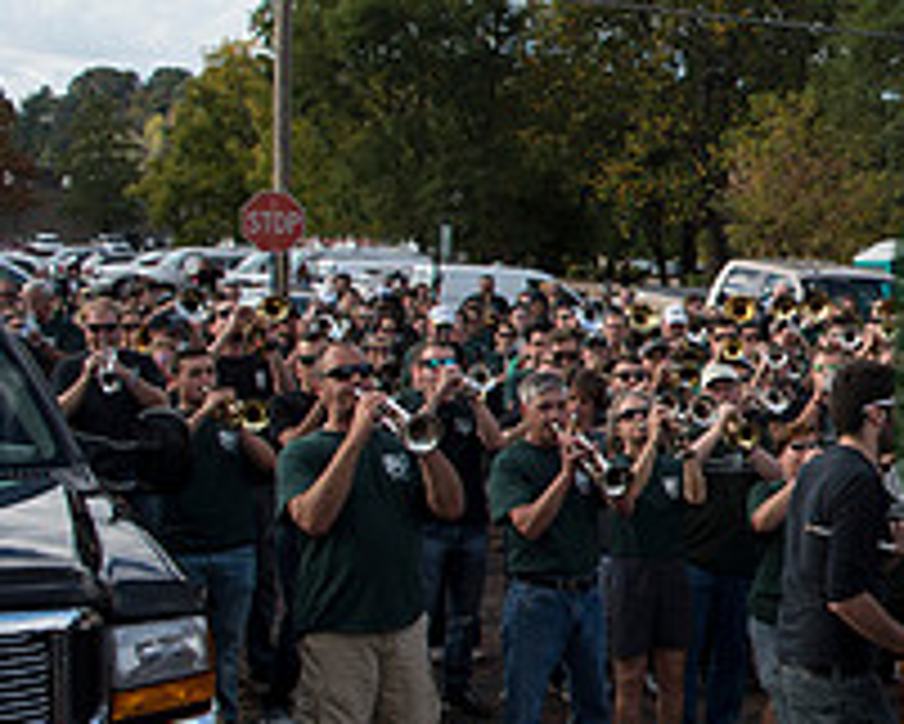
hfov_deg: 24.6
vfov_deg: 23.5
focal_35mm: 65
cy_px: 402
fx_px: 1740
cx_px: 1232
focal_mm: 24
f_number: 4.5
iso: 250
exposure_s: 1/1000
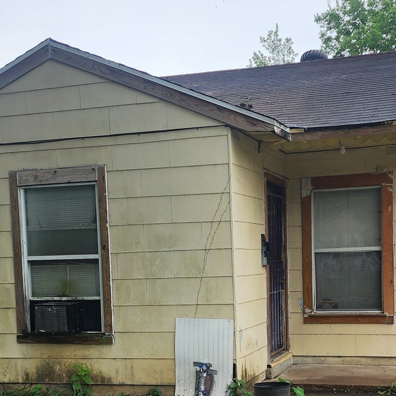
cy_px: 303
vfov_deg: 30.0
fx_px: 725
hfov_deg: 30.5
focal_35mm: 56
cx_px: 241
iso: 12
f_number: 1.8
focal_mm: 6.4
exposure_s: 1/841
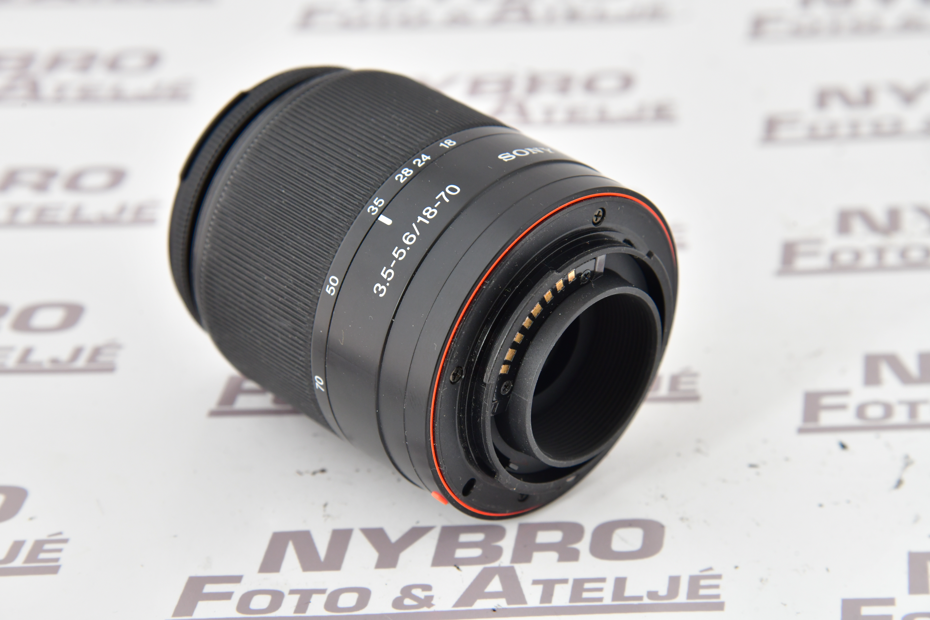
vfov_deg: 11.4
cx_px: 465
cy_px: 310
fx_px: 3100
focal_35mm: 120
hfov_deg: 17.1
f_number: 10
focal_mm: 120
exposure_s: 1/60
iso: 800
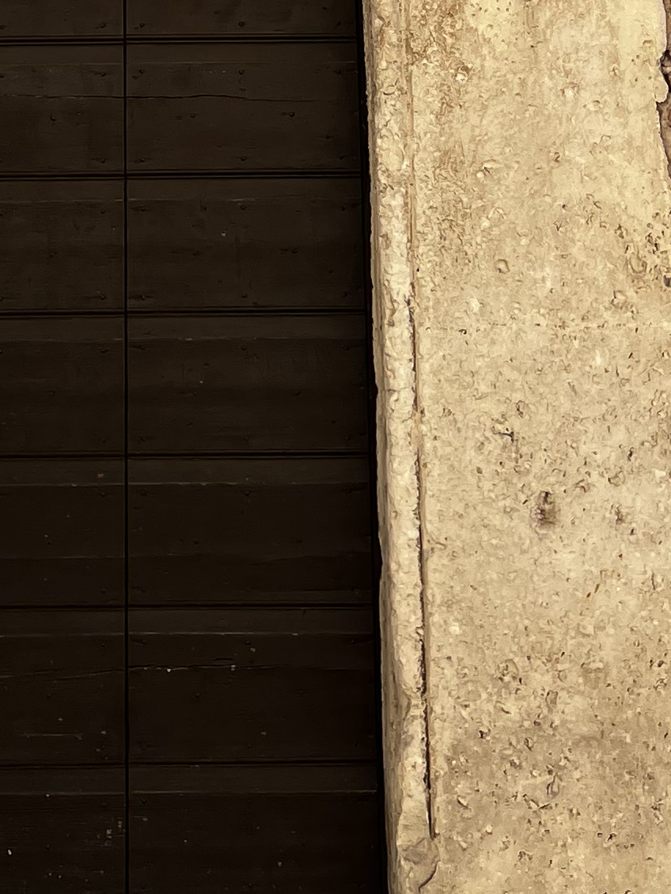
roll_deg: -0.1
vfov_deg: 18.8
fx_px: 2377
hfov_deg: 16.0
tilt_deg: +13.6
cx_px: 176
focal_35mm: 92
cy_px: -440
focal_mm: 5.7
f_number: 1.5
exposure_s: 1/1468
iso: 50
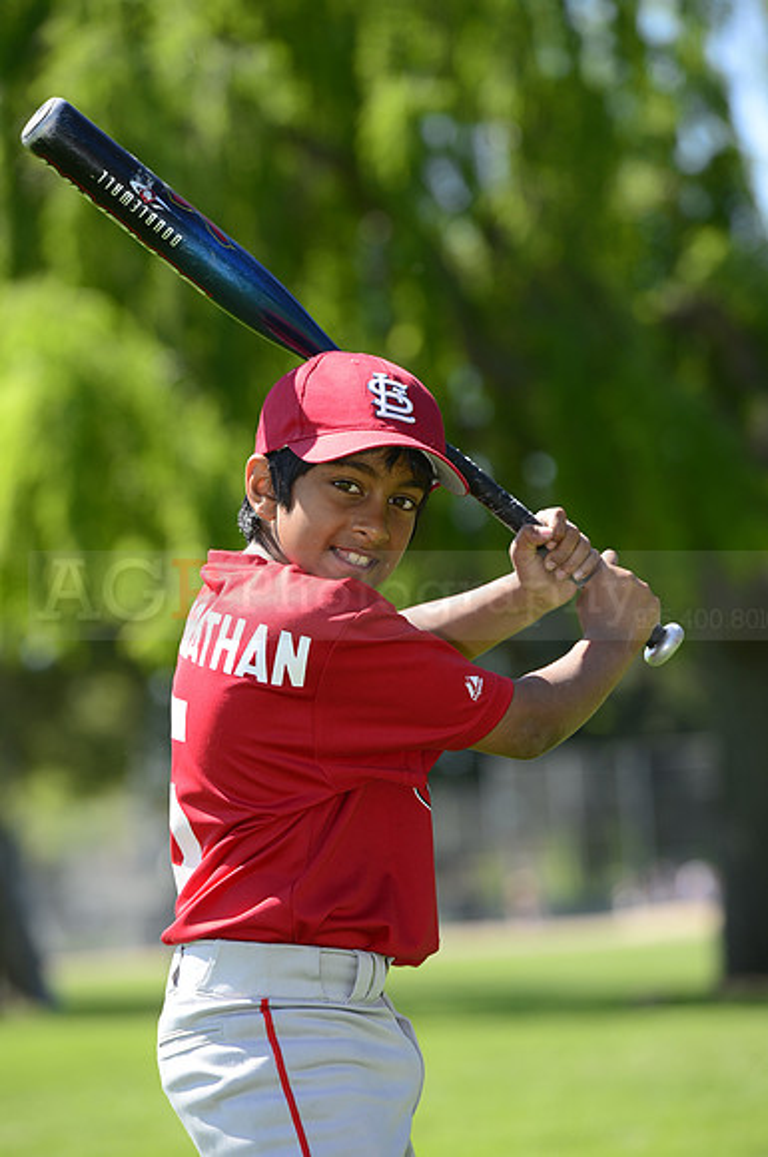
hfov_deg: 7.8
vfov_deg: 11.8
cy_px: 578
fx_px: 5616
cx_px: 384
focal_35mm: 175
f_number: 5.6
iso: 200
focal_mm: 175
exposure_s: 1/500
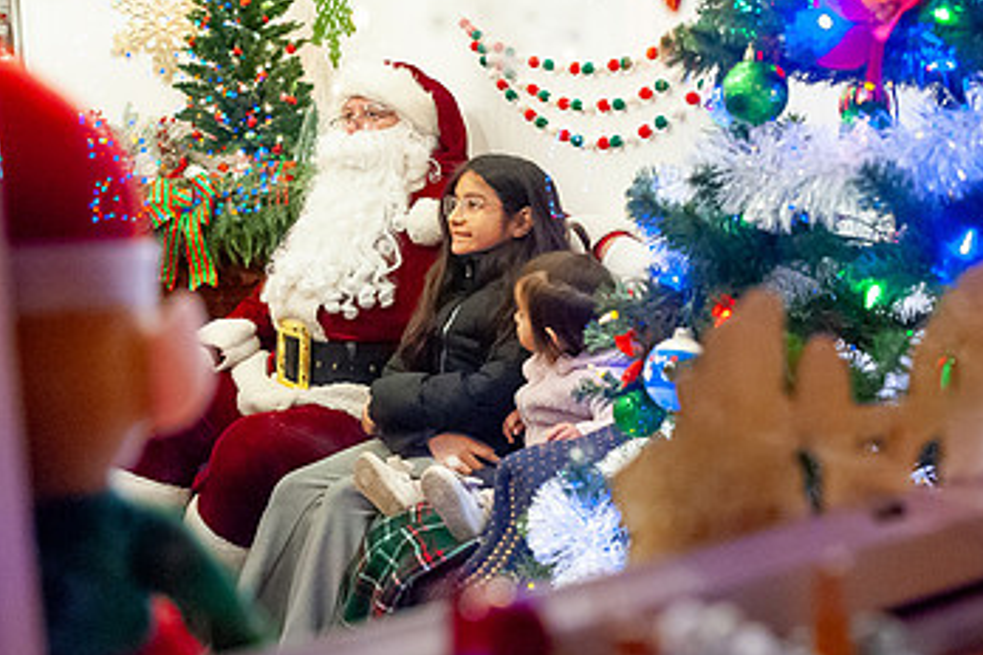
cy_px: 240
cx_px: 455
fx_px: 1365
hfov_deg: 39.6
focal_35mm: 50
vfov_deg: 26.9
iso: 6400
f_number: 4.5
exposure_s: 1/125
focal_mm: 30
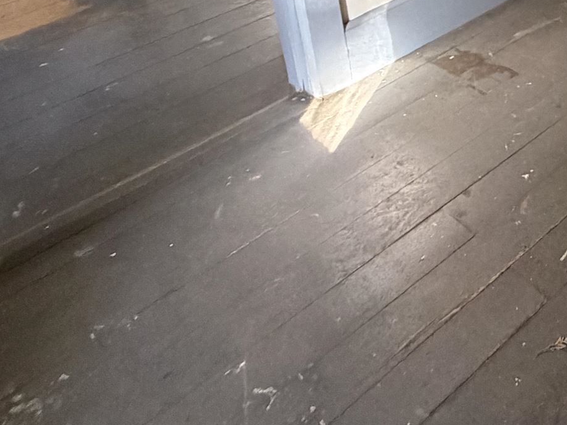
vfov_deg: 26.0
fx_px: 770
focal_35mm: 47
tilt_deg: -21.2
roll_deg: +0.1
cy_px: -138
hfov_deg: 33.0
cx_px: 683
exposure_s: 1/60
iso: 500
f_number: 2.2
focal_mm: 2.22
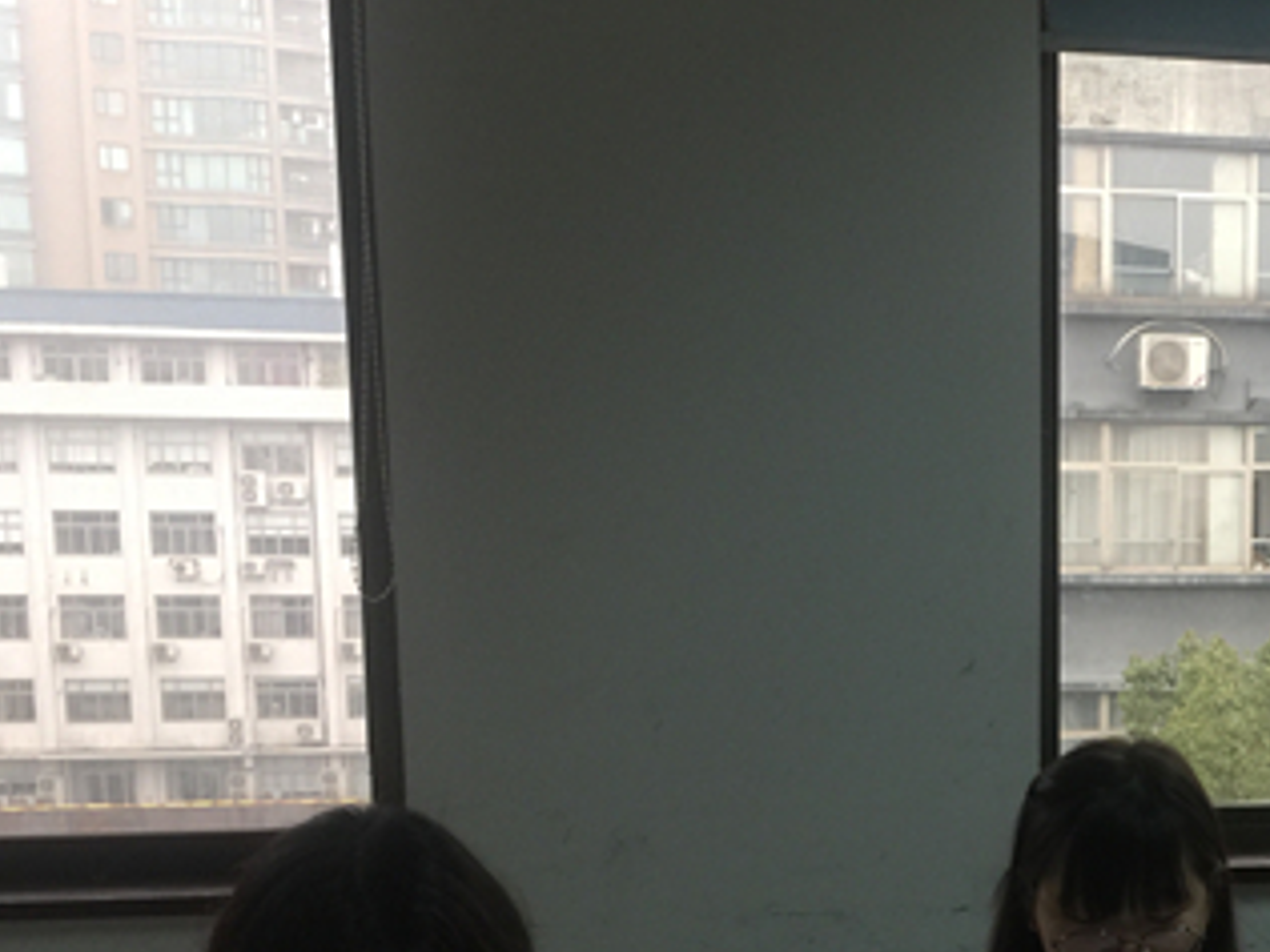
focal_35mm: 55
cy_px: 819
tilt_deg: -10.3
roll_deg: -1.2
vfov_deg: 25.9
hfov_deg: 33.0
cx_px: 1157
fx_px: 2018
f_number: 2.2
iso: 50
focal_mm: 4.15
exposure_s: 1/17
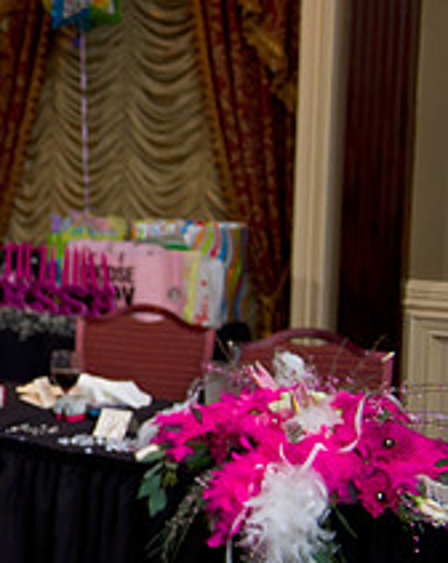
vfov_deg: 20.6
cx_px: -320
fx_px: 1546
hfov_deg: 14.7
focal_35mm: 93
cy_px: 229
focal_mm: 36
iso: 1600
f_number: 3.2
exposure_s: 1/125
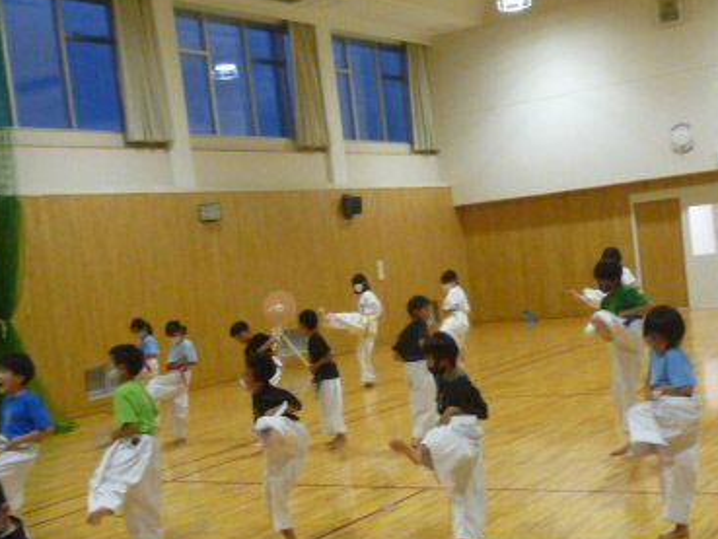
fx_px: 1079
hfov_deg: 36.7
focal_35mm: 52
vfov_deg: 27.9
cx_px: 407
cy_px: 342
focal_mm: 4.4
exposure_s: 1/80
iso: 400
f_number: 2.8
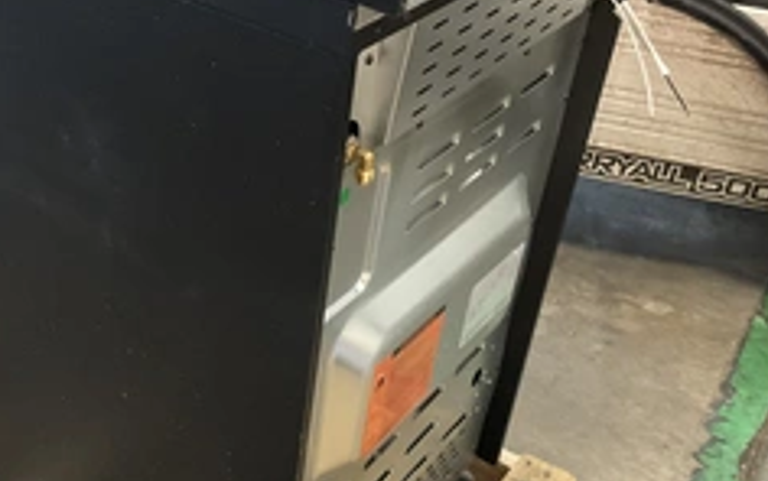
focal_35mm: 52
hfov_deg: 38.5
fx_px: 1089
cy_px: 260
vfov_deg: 24.9
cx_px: 270
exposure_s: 1/30
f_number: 1.8
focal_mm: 3
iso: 320
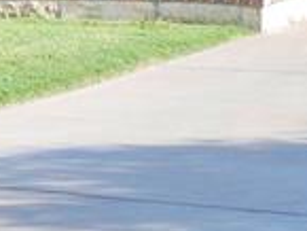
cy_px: -267
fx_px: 2503
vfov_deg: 5.2
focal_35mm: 282
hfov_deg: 7.0
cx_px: 270
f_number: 7.1
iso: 200
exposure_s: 1/200
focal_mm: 20
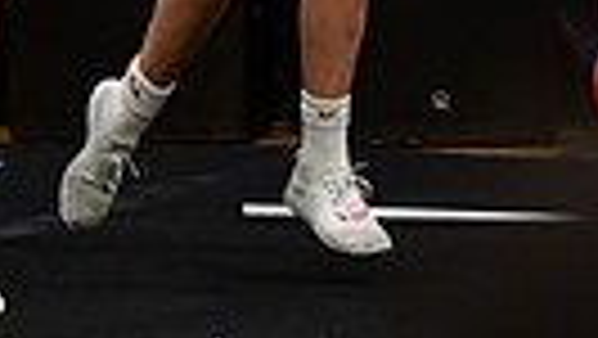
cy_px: -444
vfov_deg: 1.3
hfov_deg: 2.3
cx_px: -647
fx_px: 14660
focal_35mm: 924
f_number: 4
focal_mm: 135
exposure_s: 1/500
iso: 4000
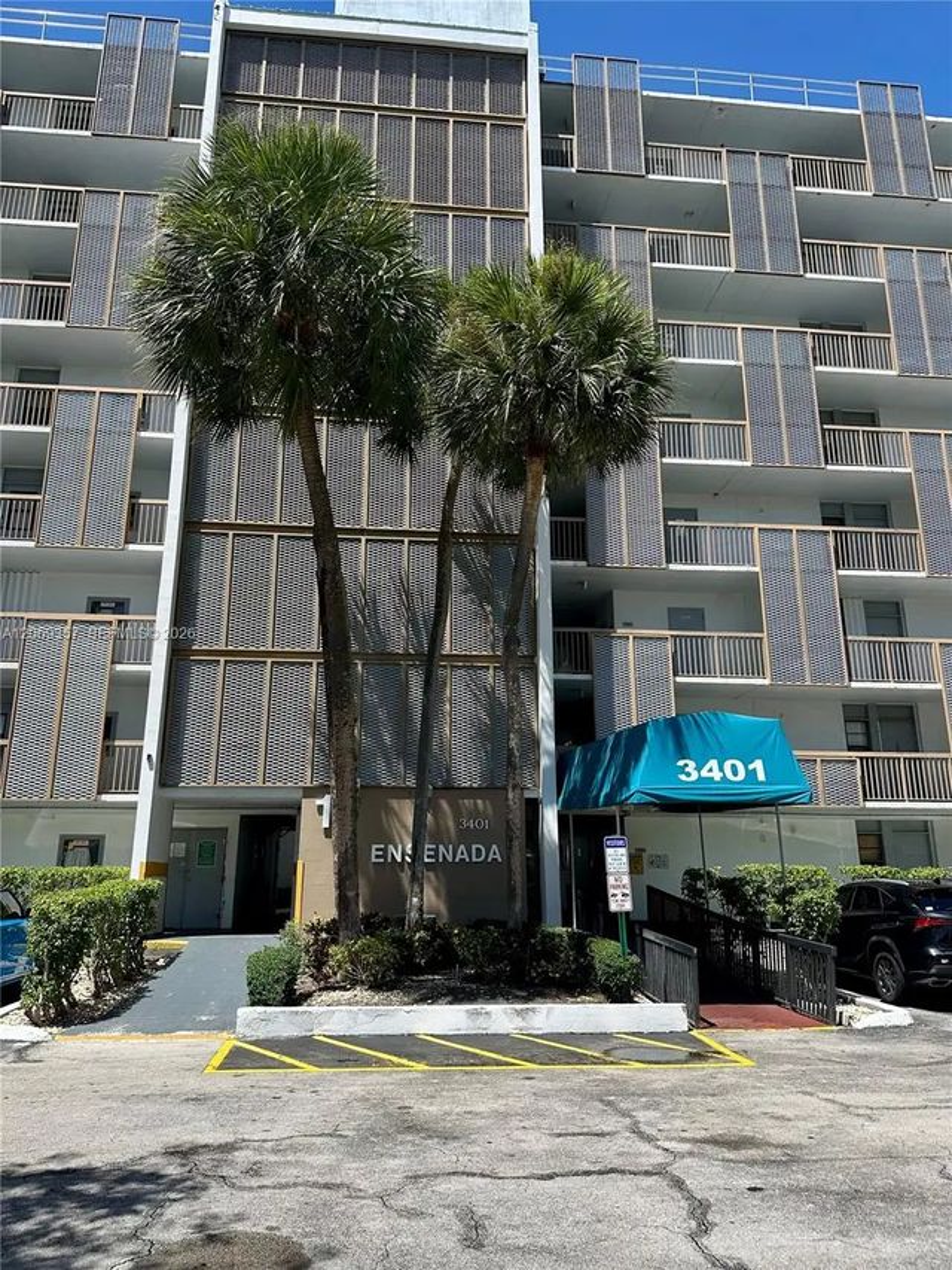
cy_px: 635
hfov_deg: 56.8
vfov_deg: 71.6
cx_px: 476
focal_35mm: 24
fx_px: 880
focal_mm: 6.86
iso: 80
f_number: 1.78
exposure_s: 1/3717
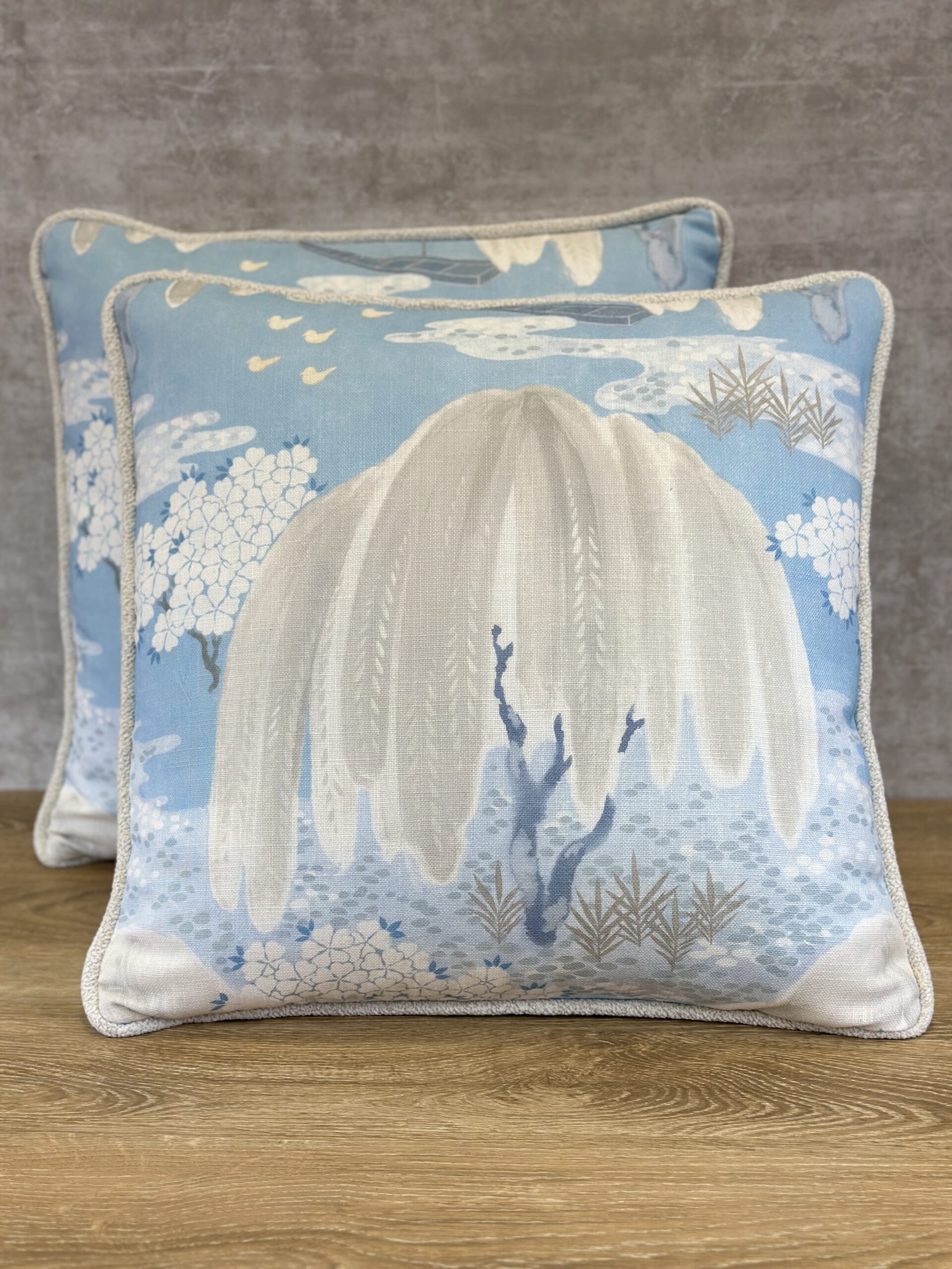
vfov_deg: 39.7
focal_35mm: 48
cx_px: 476
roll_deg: +0.9
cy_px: 634
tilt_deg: -16.2
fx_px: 1760
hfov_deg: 30.3
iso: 80
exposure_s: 1/327
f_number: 1.78
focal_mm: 6.86
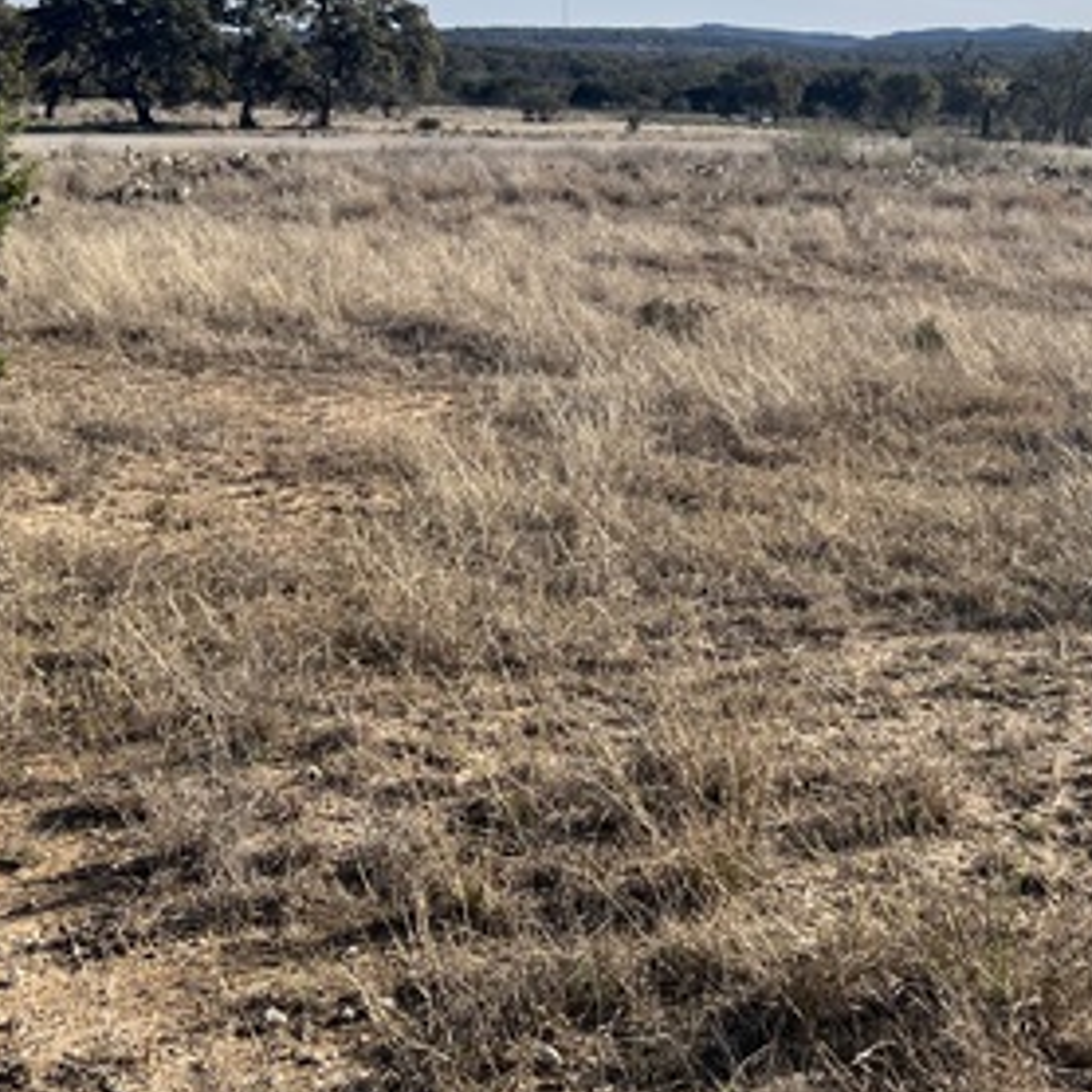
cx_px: 892
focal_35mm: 53
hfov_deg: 31.3
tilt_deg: -13.2
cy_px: 456
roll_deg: -0.9
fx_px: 1892
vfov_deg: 32.1
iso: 50
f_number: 1.5
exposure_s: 1/4115
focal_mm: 5.7
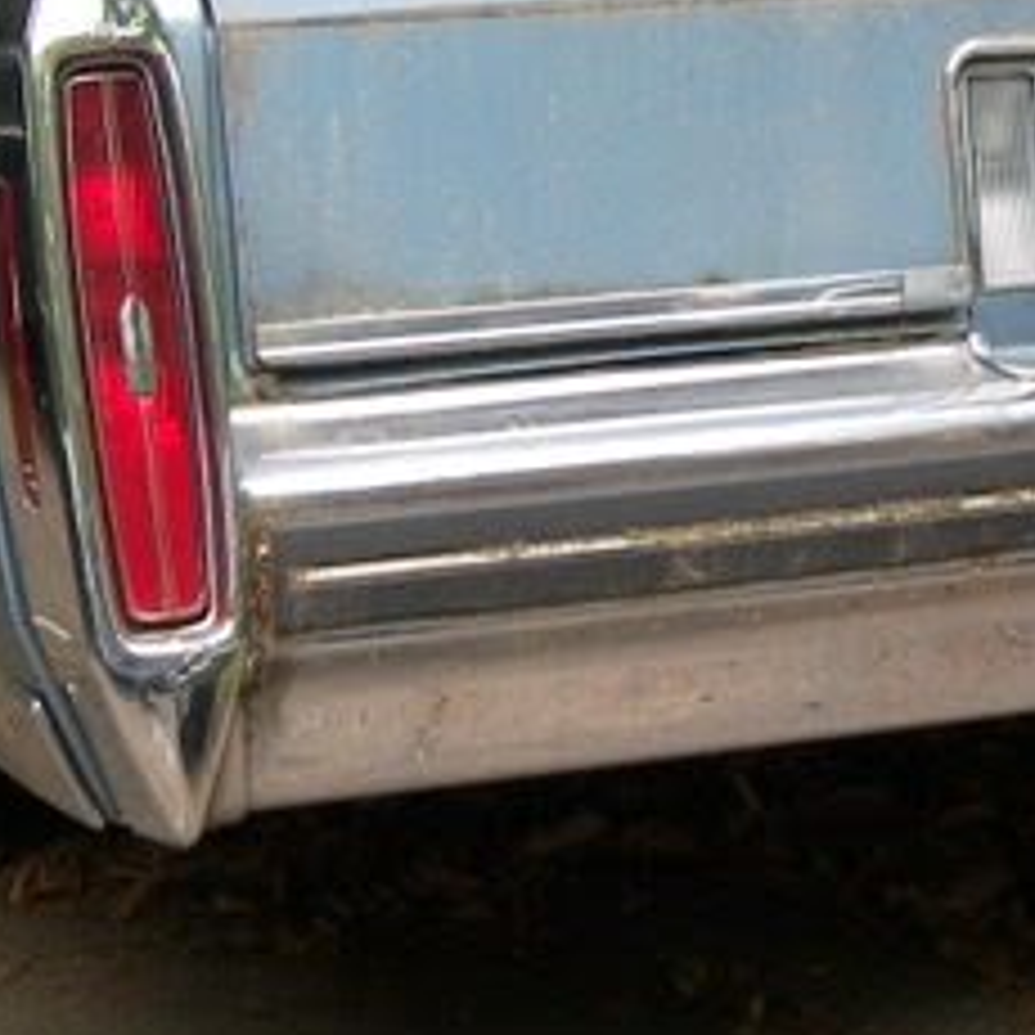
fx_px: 4262
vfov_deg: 13.8
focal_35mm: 126
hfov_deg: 13.8
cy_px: 180
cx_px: 837
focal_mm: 8.7
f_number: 3.2
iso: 50
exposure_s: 1/100
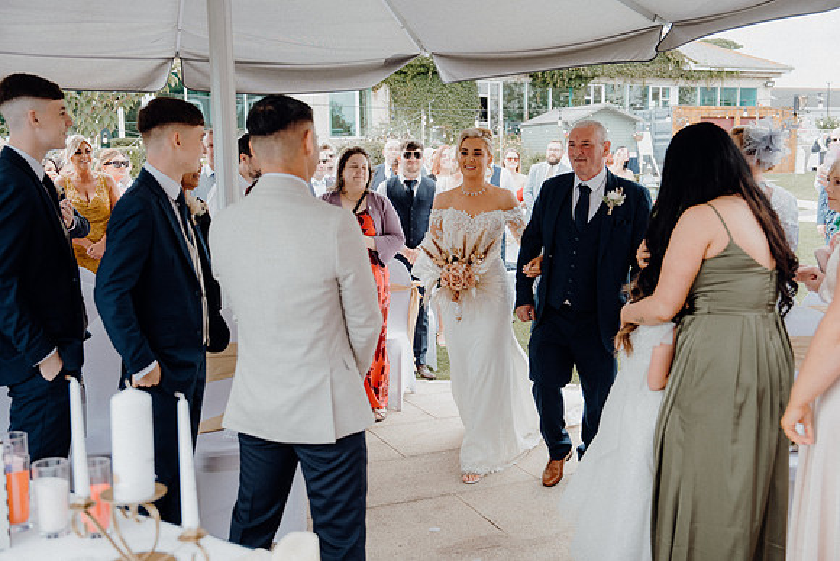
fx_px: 887
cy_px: 280
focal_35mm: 38
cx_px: 420
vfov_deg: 35.1
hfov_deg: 50.7
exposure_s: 1/200
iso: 125
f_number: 3.5
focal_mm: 38
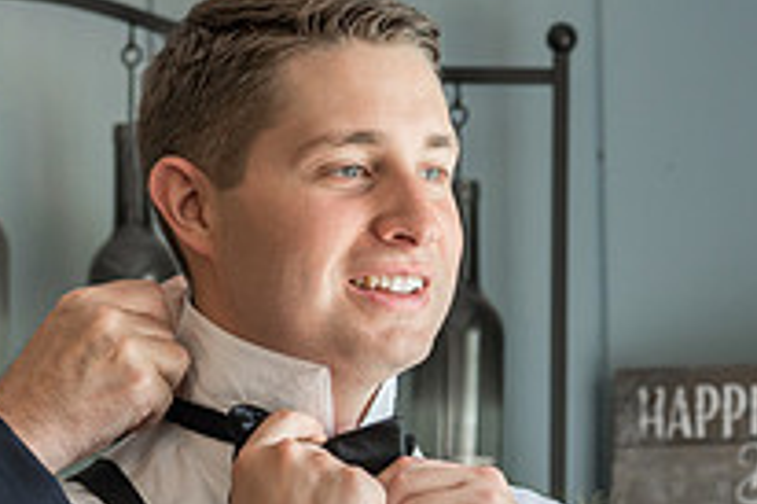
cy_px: 557
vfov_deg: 4.2
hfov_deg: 6.3
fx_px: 6849
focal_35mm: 326
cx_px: 106
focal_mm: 94
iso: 800
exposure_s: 1/250
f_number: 4
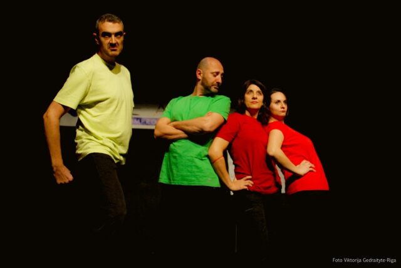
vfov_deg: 43.7
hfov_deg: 61.9
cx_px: 200
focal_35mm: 30
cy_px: 134
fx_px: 334
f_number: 2.8
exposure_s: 1/80
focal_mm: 20
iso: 800
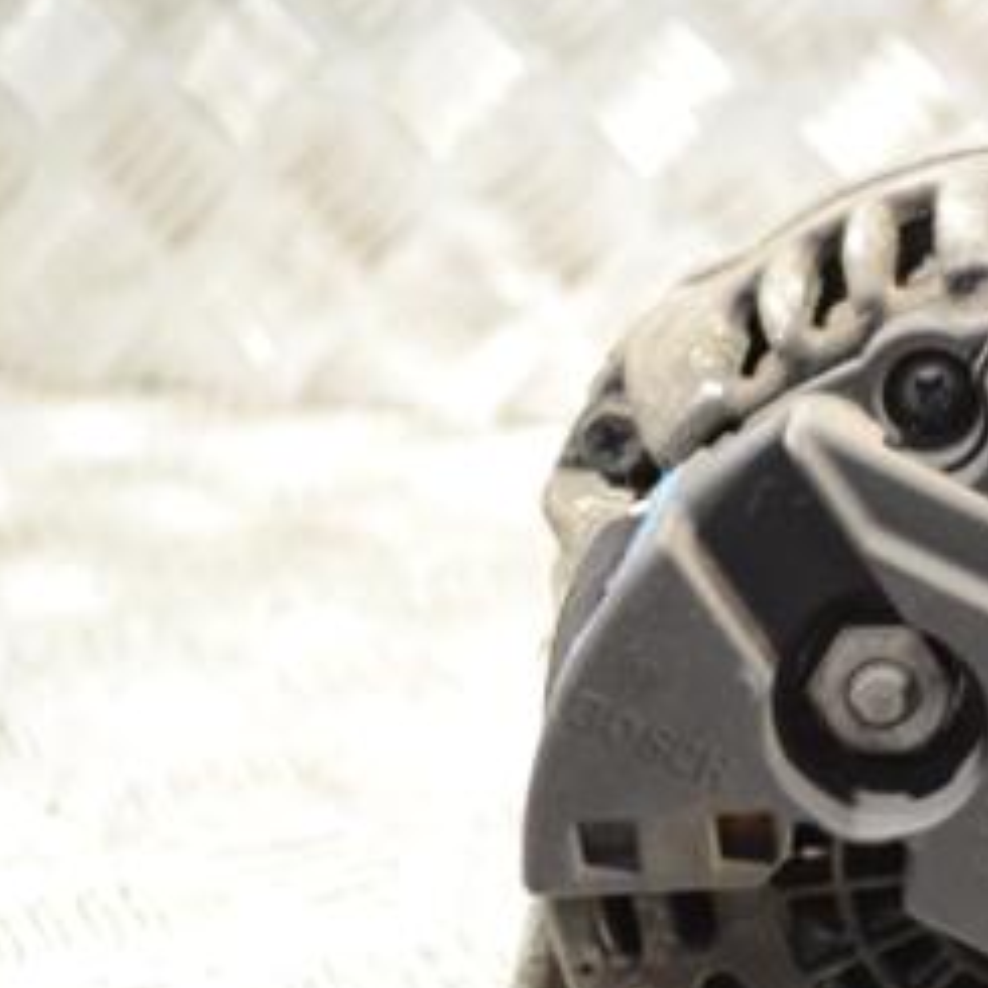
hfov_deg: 21.9
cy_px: 629
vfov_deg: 23.0
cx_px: 1061
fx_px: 2422
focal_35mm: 75
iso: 500
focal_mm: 24
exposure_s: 1/30
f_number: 4
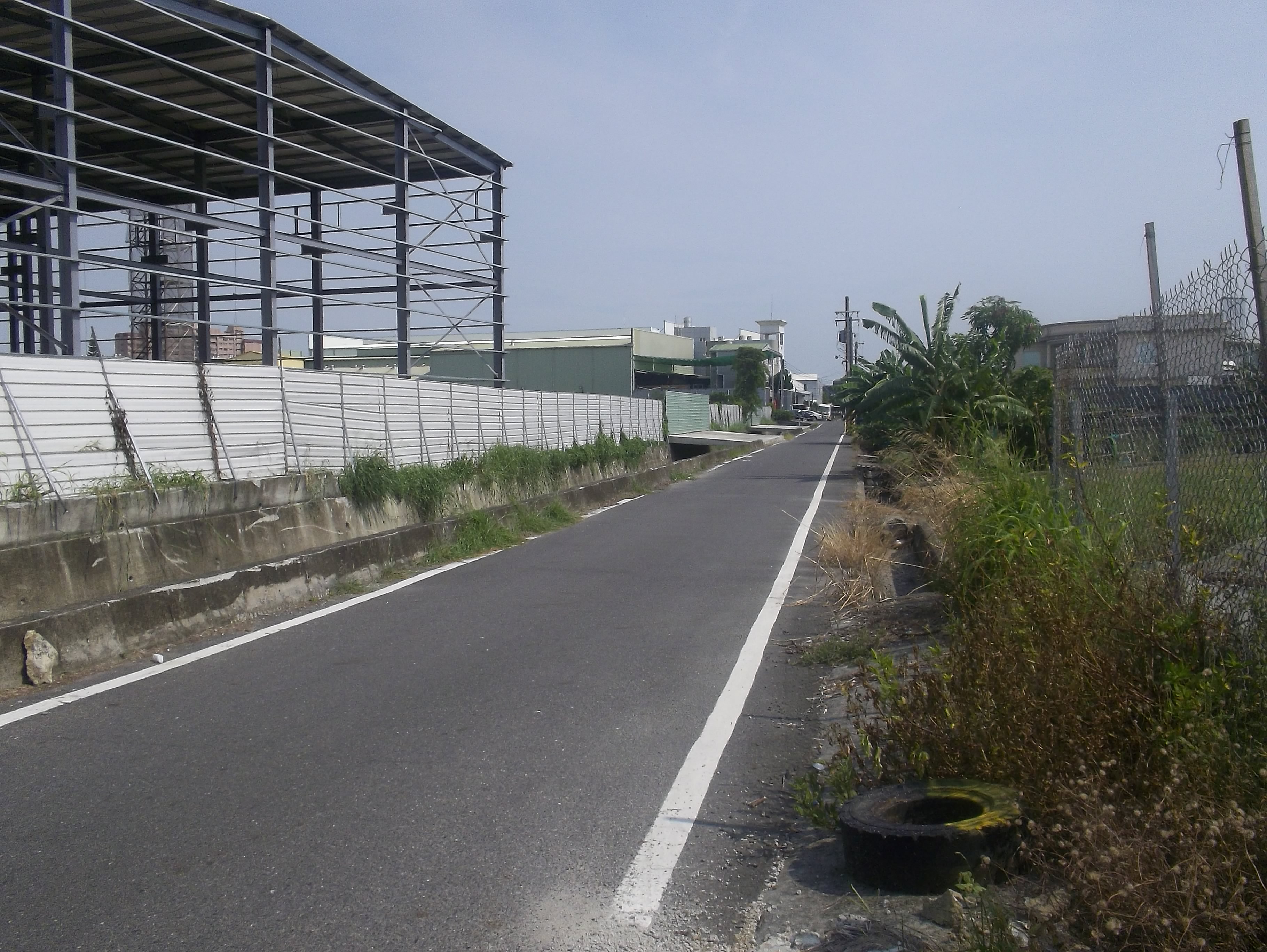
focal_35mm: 29
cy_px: 476
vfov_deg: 48.3
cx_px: 634
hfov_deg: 61.6
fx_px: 1062
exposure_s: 1/640
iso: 80
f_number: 5.6
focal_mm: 4.1
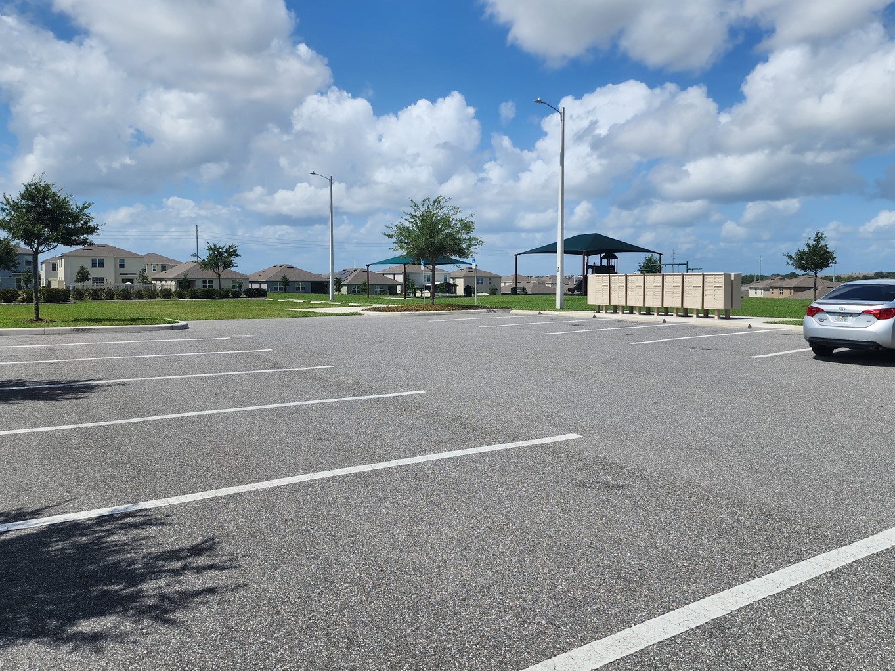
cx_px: 477
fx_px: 698
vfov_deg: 51.3
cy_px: 315
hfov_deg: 65.3
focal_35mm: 27
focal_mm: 6.4
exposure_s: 1/1859
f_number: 1.8
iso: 12
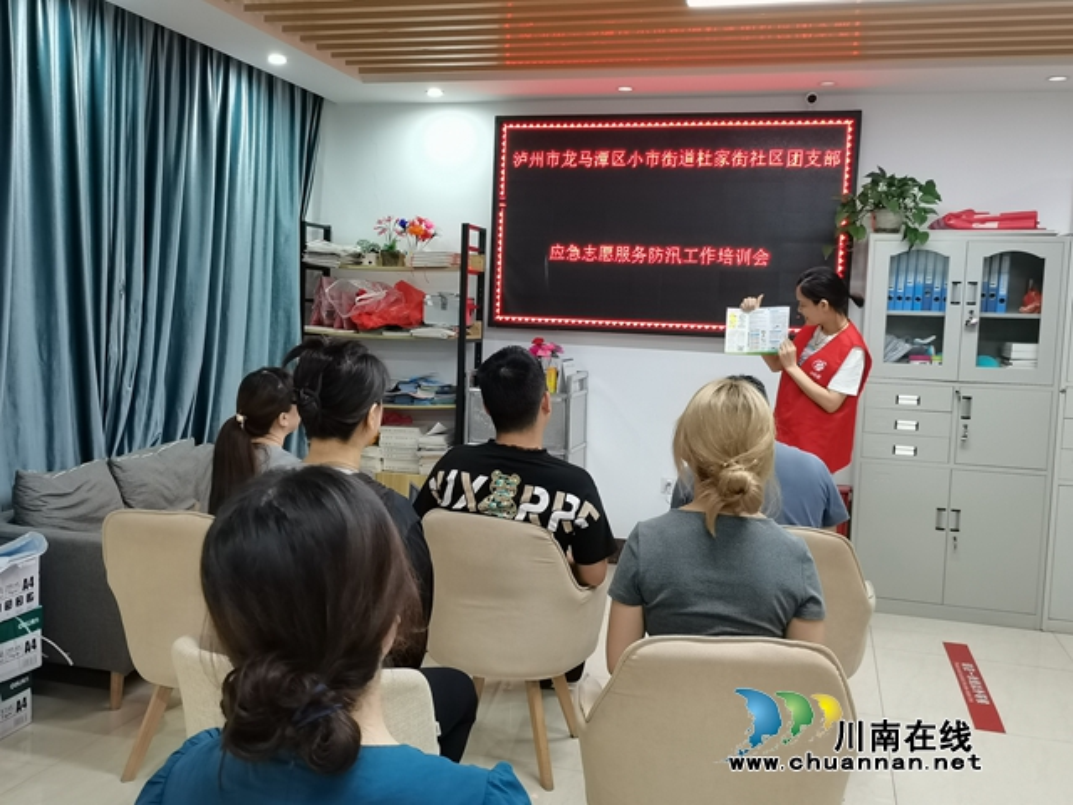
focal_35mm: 31
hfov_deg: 58.4
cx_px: 536
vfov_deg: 45.4
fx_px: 961
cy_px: 402
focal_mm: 5.58
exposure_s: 1/60
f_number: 1.8
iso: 400
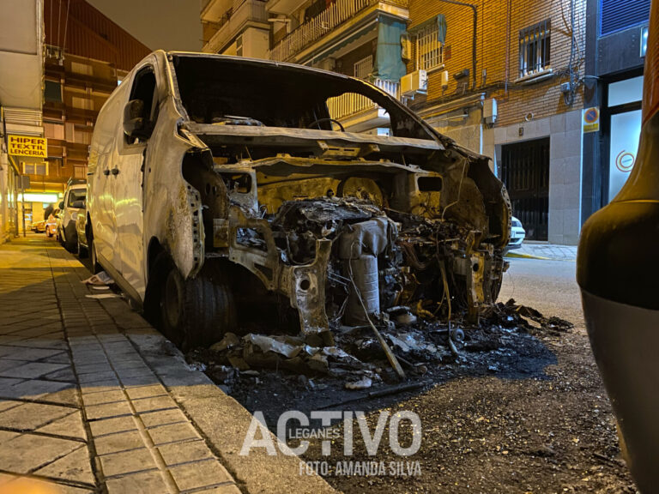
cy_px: 247
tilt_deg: -2.9
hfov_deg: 67.3
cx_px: 330
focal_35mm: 26
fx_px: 495
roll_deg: -0.3
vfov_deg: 53.1
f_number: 1.8
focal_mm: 4.25
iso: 500
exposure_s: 1/8
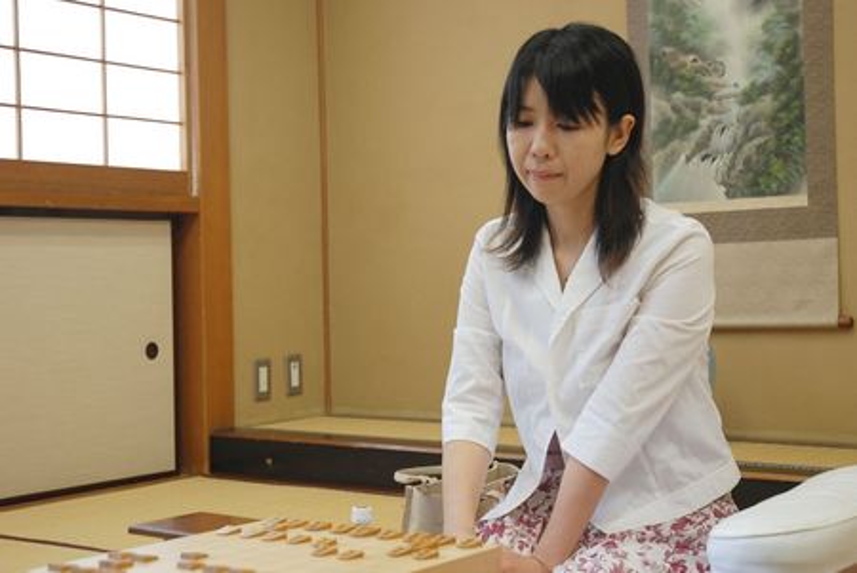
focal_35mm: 66
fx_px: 1573
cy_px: 286
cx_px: 428
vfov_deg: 20.7
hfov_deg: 30.5
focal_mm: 44
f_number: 4.5
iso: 200
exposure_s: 1/25
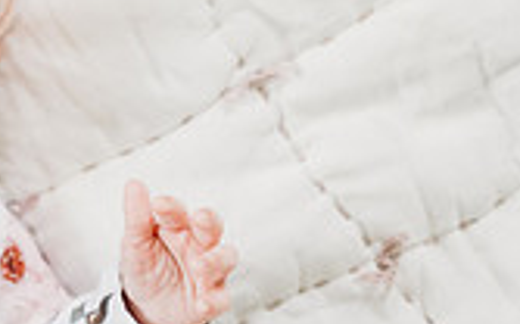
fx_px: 1203
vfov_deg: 15.3
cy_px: 241
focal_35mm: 85
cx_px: -93
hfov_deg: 22.6
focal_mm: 24
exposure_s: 1/200
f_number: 2.5
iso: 1600
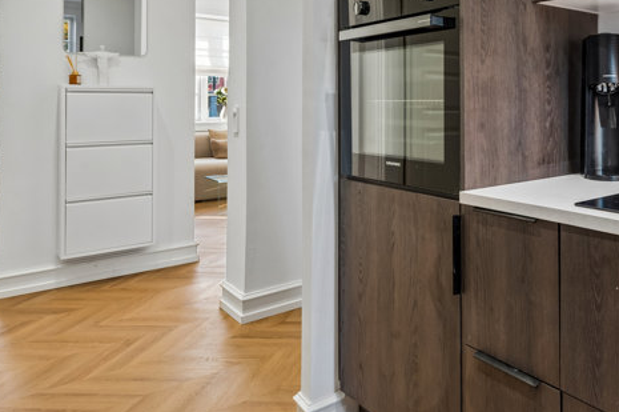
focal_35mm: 31
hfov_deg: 57.4
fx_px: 532
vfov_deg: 41.0
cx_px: 462
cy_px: 101
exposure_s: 1/13
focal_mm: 18
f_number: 9
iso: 250
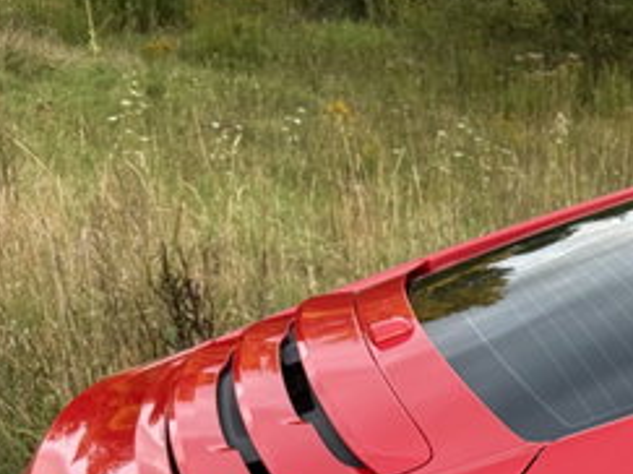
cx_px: 802
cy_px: 737
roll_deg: -5.2
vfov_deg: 17.2
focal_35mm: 76
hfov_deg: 23.1
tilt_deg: -28.3
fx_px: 1389
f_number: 1.78
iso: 80
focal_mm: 6.76
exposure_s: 1/121
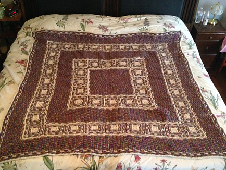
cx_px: 113
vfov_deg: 37.8
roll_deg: -1.7
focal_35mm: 38
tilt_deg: -41.7
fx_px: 248
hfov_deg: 49.0
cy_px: 87
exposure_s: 1/15
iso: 640
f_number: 2.4
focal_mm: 4.12
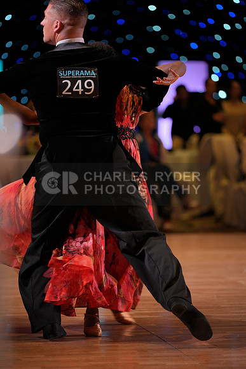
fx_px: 1659
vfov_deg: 12.7
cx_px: 123
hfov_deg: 8.5
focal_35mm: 162
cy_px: 184
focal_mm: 162
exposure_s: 1/320
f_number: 2.8
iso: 500
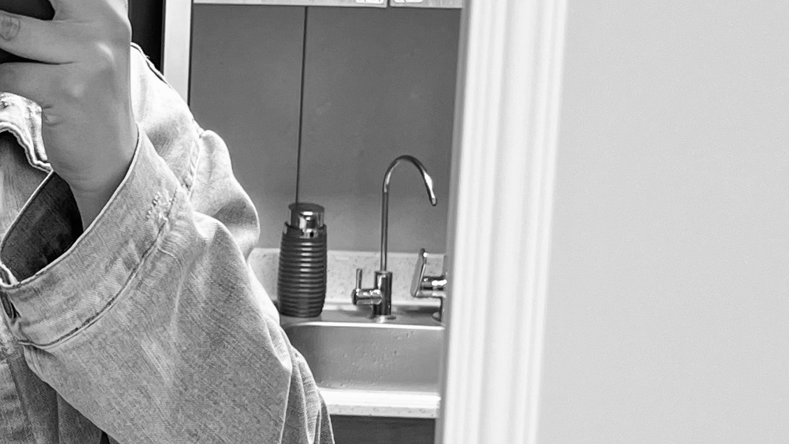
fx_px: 2113
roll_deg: -1.7
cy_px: 175
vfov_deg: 12.0
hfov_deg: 20.2
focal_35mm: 101
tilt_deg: -8.0
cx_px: -67
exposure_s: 1/60
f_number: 1.6
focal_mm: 5.1
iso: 80
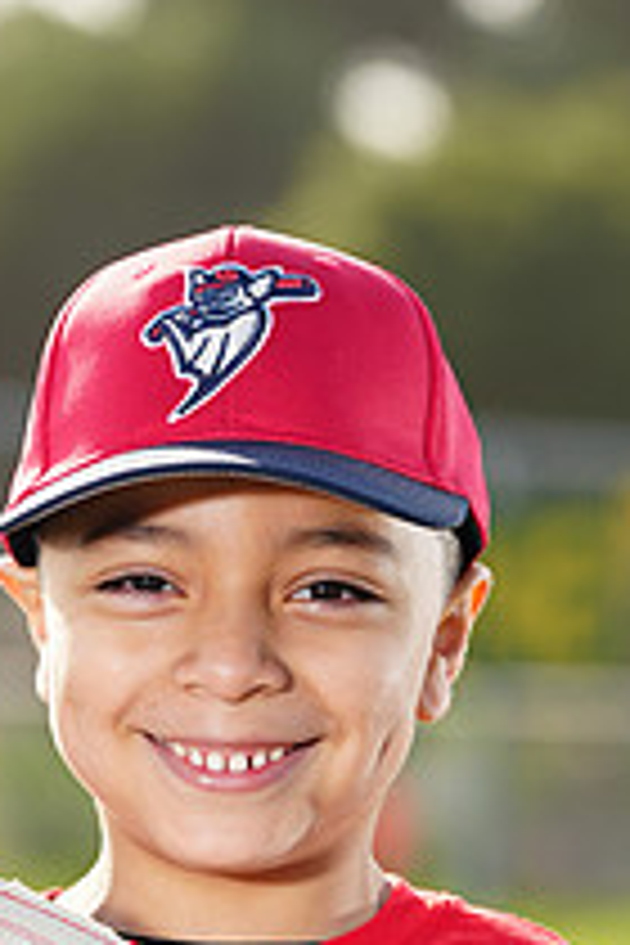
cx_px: 263
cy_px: 1040
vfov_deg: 5.0
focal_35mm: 414
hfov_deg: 3.3
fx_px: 10867
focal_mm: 150
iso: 100
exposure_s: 1/250
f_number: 5
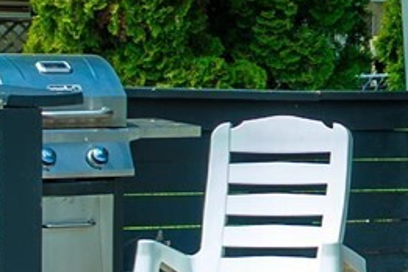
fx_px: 1768
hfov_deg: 12.3
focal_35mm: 156
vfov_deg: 8.8
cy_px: 80
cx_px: 681
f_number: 7.1
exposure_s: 1/80
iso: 80
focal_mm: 24
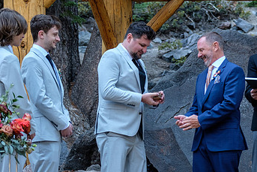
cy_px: 124
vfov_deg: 9.7
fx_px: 1014
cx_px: 156
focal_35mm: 142
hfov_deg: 14.4
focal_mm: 56.3
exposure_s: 1/120
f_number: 2.8
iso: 640
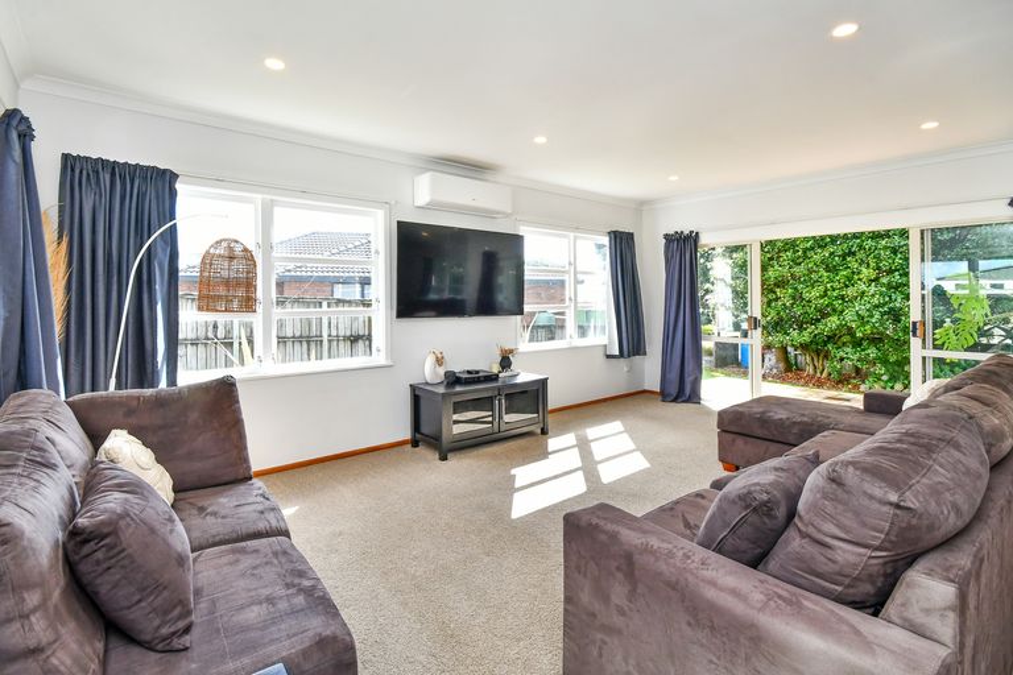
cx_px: 506
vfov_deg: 77.3
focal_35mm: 15
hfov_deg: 100.4
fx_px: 422
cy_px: 338
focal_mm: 10
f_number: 10
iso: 800
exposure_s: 1/125
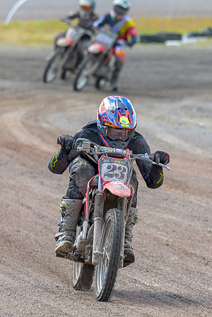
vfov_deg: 3.5
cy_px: 218
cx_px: 1
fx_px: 5199
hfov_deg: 2.3
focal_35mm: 589
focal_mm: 190
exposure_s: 1/500
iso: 100
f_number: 4
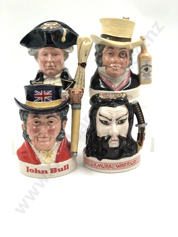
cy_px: 118
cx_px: 89
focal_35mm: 57
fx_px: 391
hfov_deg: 25.7
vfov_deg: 33.8
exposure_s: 1/50
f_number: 2.8
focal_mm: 6.6
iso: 25
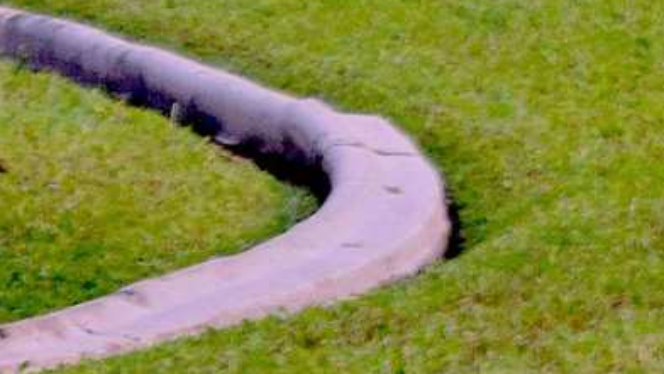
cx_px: 188
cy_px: -262
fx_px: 11928
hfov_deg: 3.2
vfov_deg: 1.8
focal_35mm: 677
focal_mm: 55
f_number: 5.6
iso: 400
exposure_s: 1/60
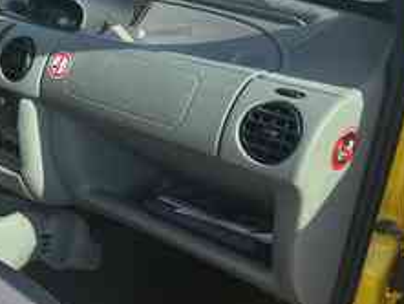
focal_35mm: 60
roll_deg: -1.0
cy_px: 140
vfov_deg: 24.4
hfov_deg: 30.3
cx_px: 15
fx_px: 701
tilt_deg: -21.5
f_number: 1.5
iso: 50
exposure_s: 1/1209
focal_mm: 5.7
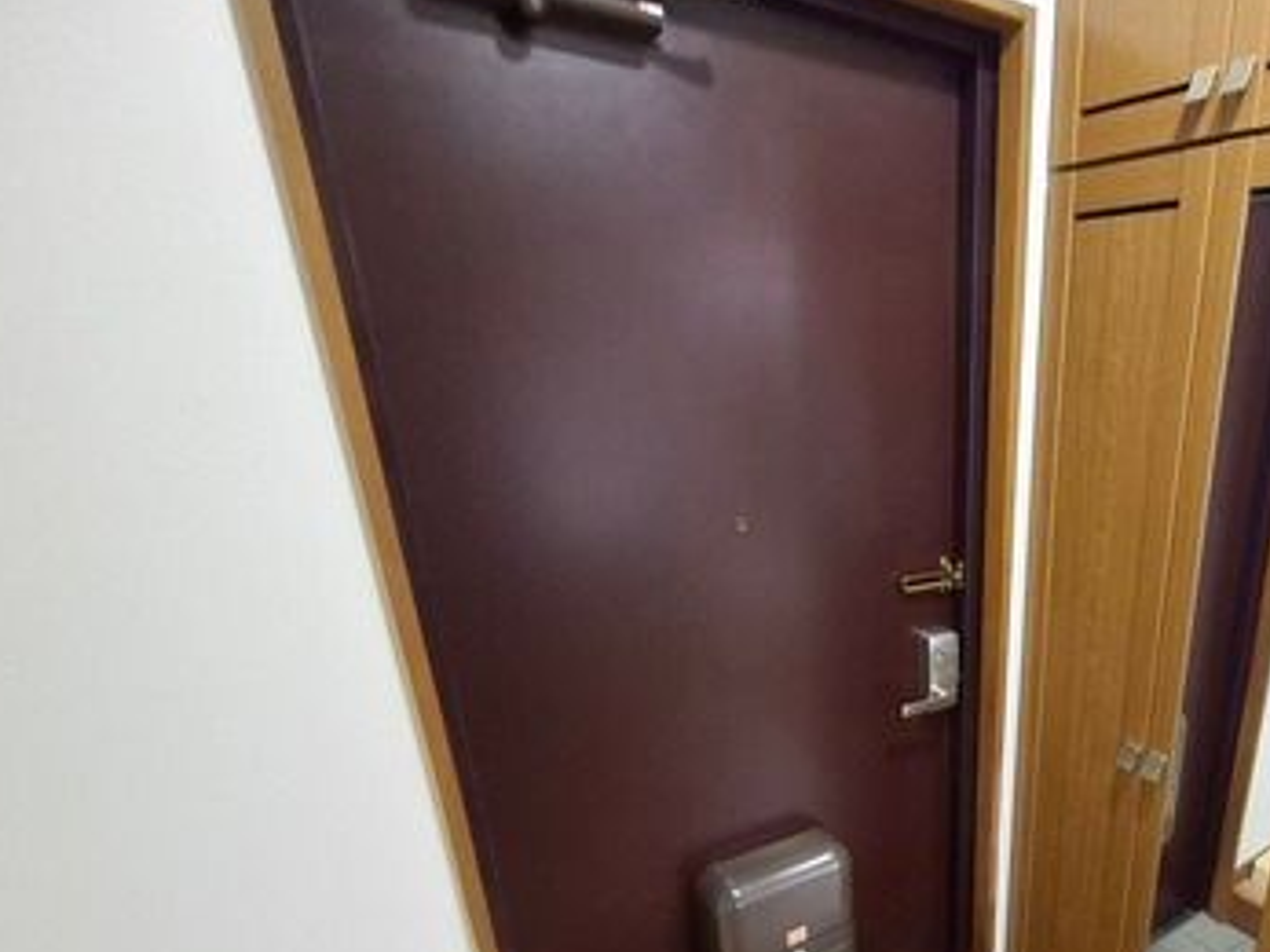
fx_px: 770
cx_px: 970
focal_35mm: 21
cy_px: 663
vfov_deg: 61.3
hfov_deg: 72.8
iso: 400
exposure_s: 1/25
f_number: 2.2
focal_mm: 1.74
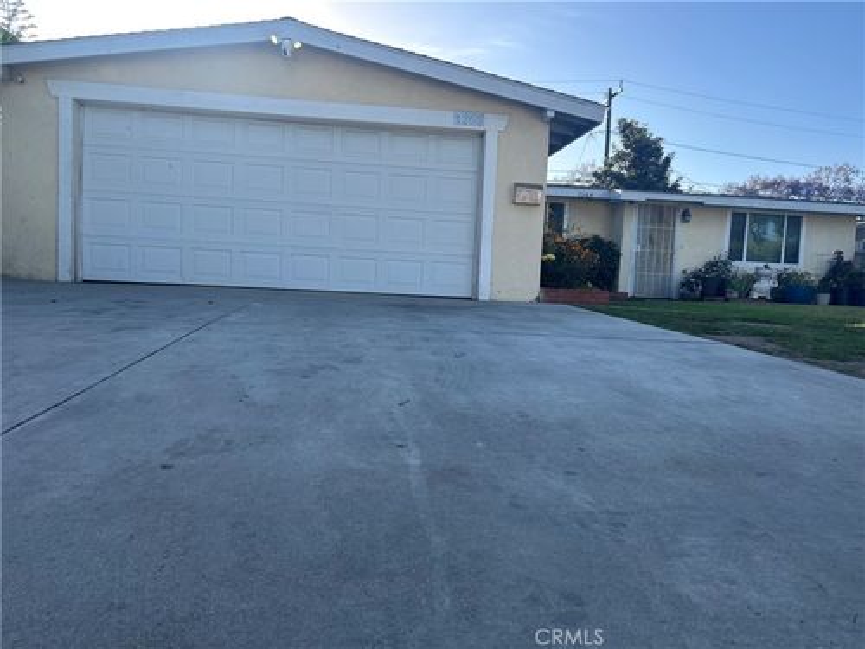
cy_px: 324
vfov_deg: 53.1
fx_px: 650
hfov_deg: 67.3
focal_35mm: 26
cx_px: 432
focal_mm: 5.7
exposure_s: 1/1038
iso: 50
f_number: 1.5
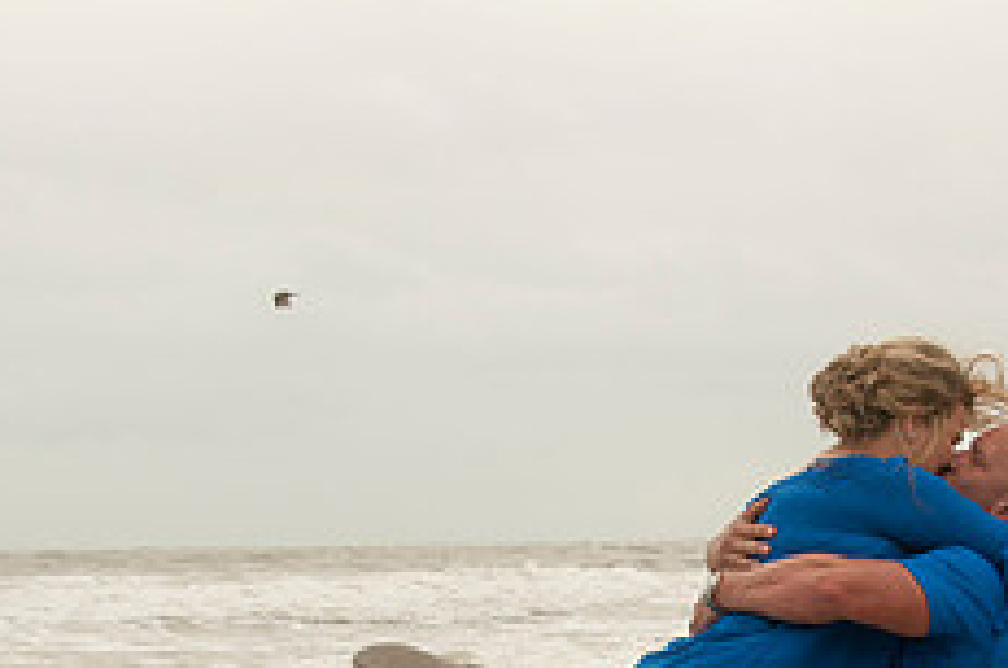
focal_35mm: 128
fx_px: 3577
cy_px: 740
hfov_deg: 16.0
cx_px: 751
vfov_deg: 10.5
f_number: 9
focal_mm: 34
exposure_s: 1/250
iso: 100
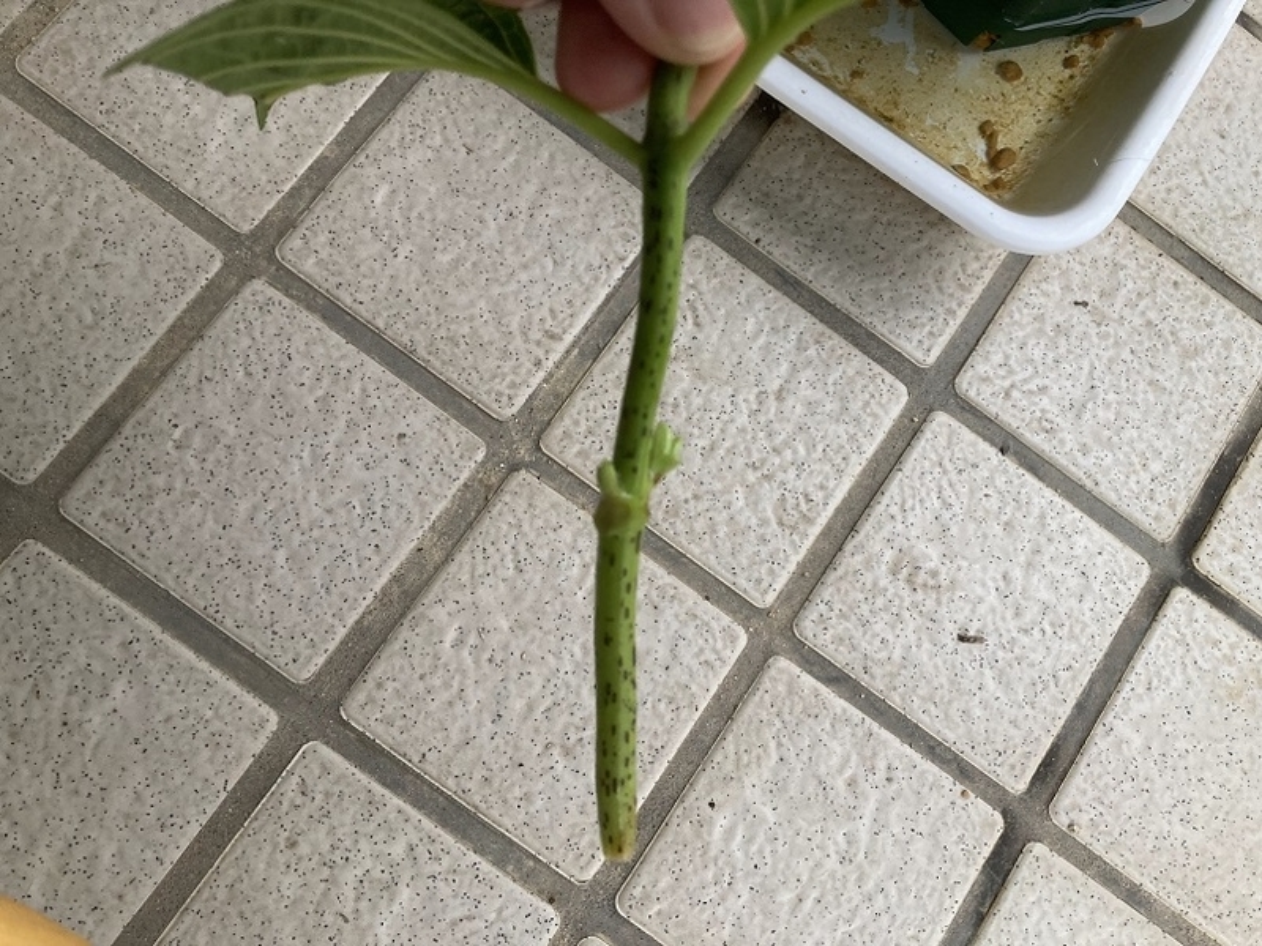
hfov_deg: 63.4
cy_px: 473
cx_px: 631
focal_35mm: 28
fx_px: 1021
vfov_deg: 49.7
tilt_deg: -78.2
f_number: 1.8
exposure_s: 1/64
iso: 80
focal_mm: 3.99
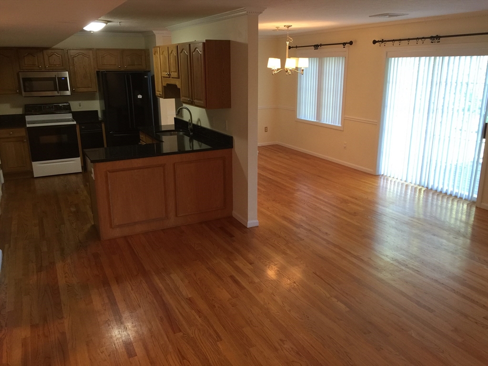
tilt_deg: -15.7
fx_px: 409
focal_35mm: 29
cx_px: 244
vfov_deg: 48.2
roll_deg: -0.4
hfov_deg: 61.7
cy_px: 183
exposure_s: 1/15
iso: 64
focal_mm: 4.15
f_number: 2.2
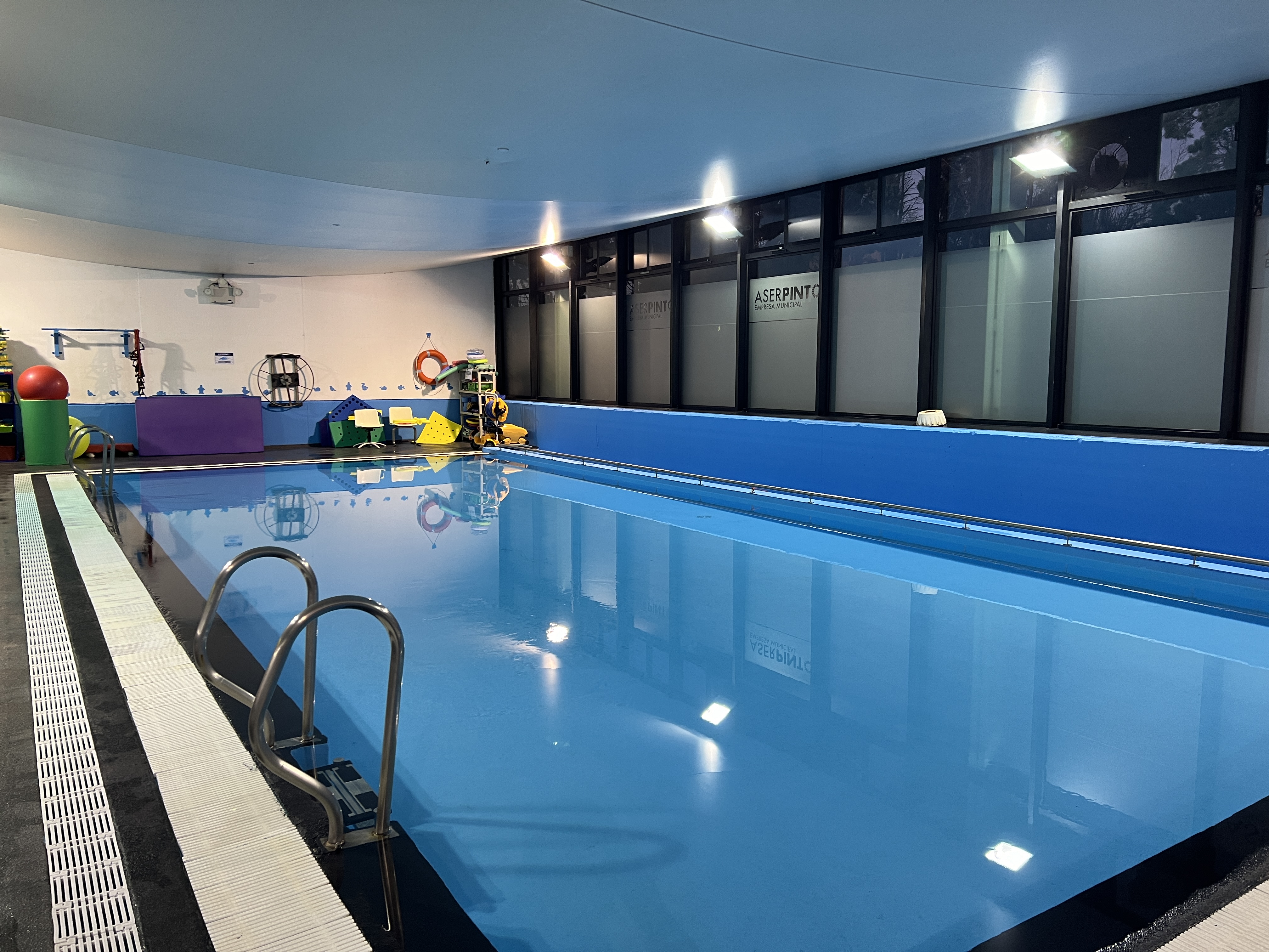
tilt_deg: -5.2
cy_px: 476
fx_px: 953
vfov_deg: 53.1
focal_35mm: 26
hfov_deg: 67.3
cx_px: 634
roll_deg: +0.3
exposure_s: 1/50
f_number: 1.5
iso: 80
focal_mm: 5.7
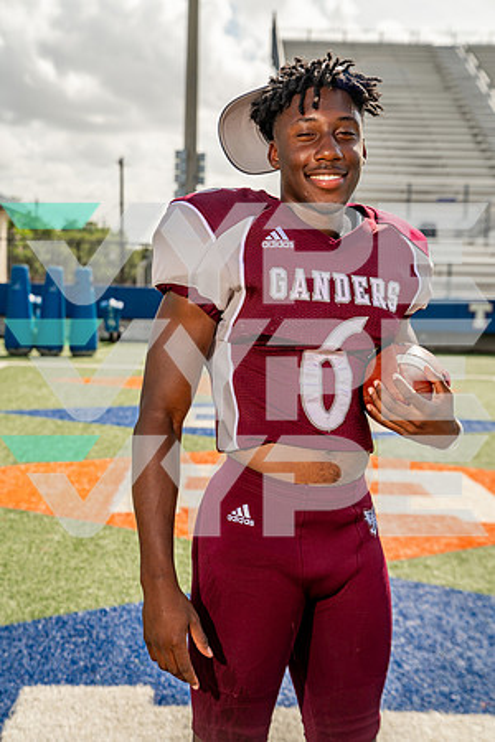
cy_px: 371
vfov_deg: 33.4
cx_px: 248
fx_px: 1237
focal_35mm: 60
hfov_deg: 22.6
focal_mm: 60
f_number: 5.6
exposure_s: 1/500
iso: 100
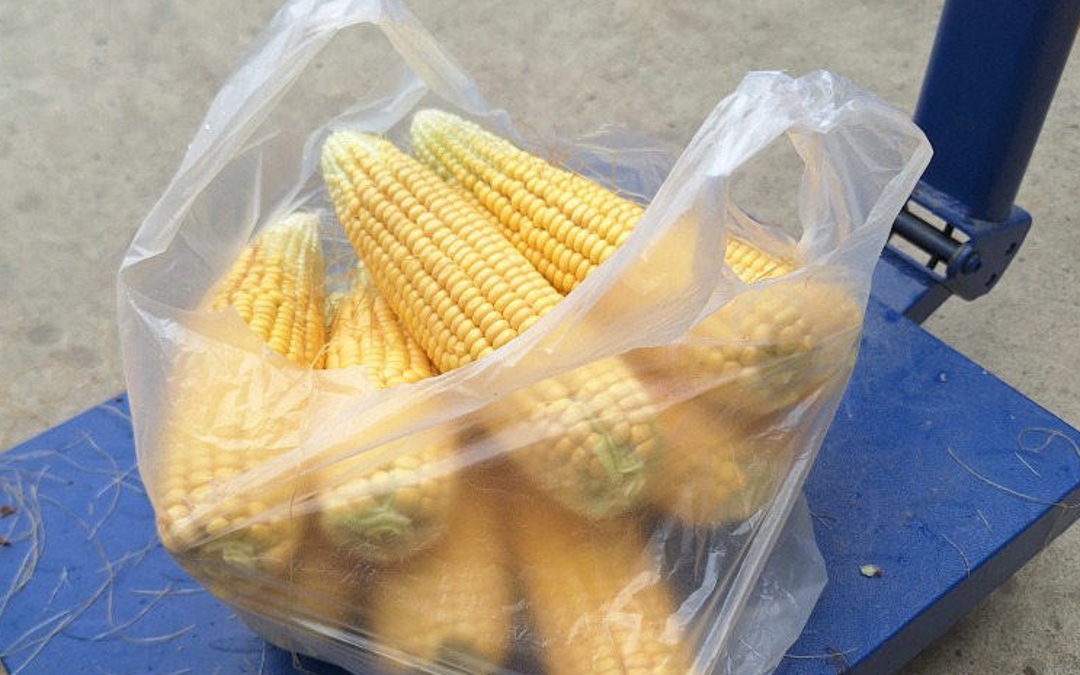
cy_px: 469
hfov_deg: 55.3
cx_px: 504
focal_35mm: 35
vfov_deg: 35.8
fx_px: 1030
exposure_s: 1/563
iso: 40
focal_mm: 5.54
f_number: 1.8
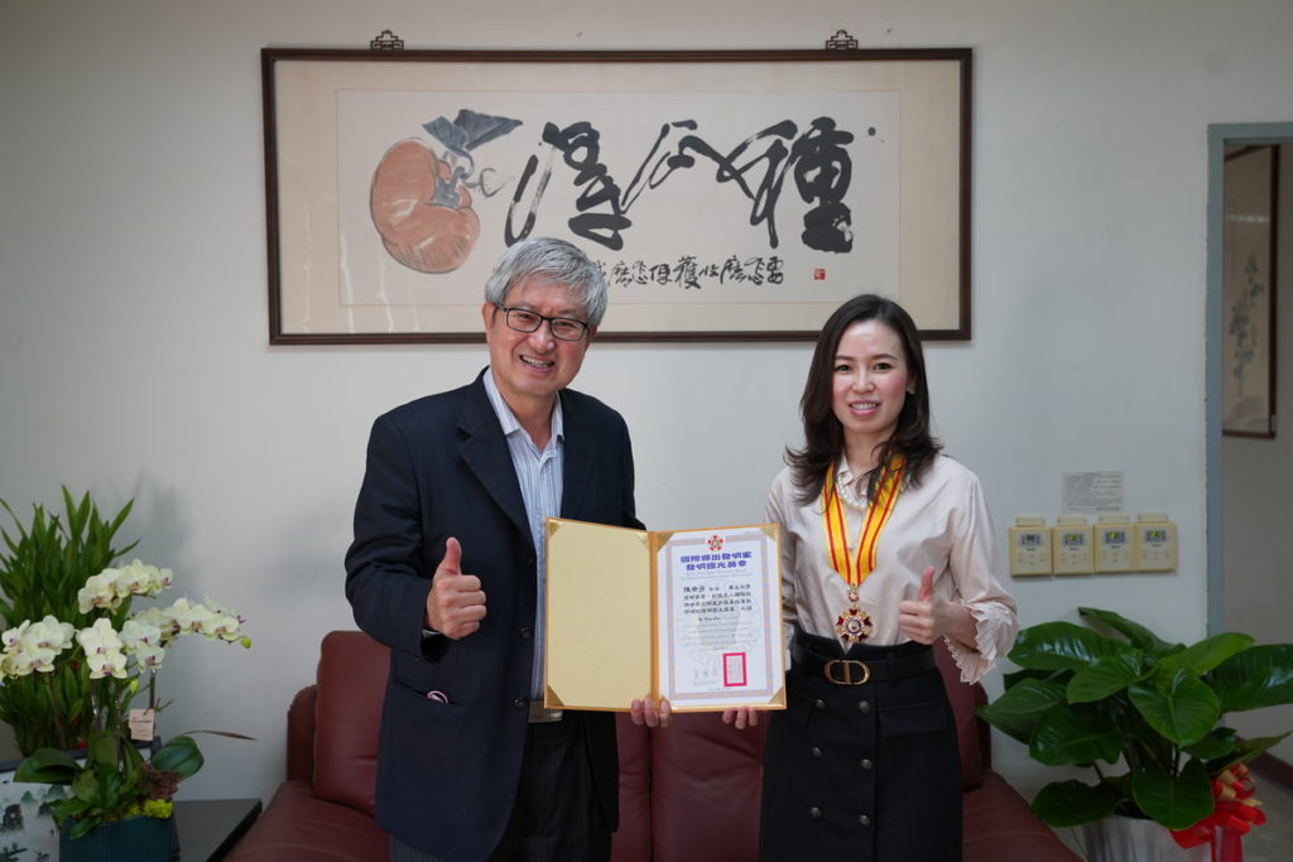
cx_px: 646
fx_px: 1437
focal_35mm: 40
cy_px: 431
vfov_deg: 33.4
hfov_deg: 48.5
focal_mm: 40
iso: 500
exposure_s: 1/160
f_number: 4
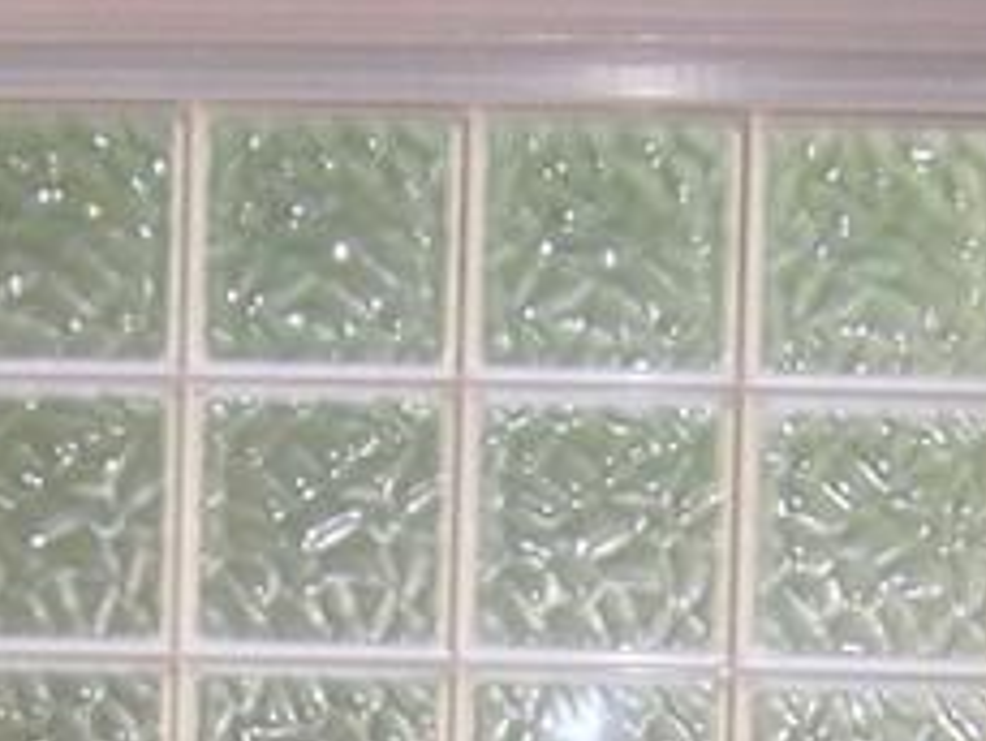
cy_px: 1616
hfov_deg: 11.6
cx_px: 228
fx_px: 4845
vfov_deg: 8.2
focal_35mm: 170
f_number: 2.8
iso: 140
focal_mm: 6.3
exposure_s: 1/60
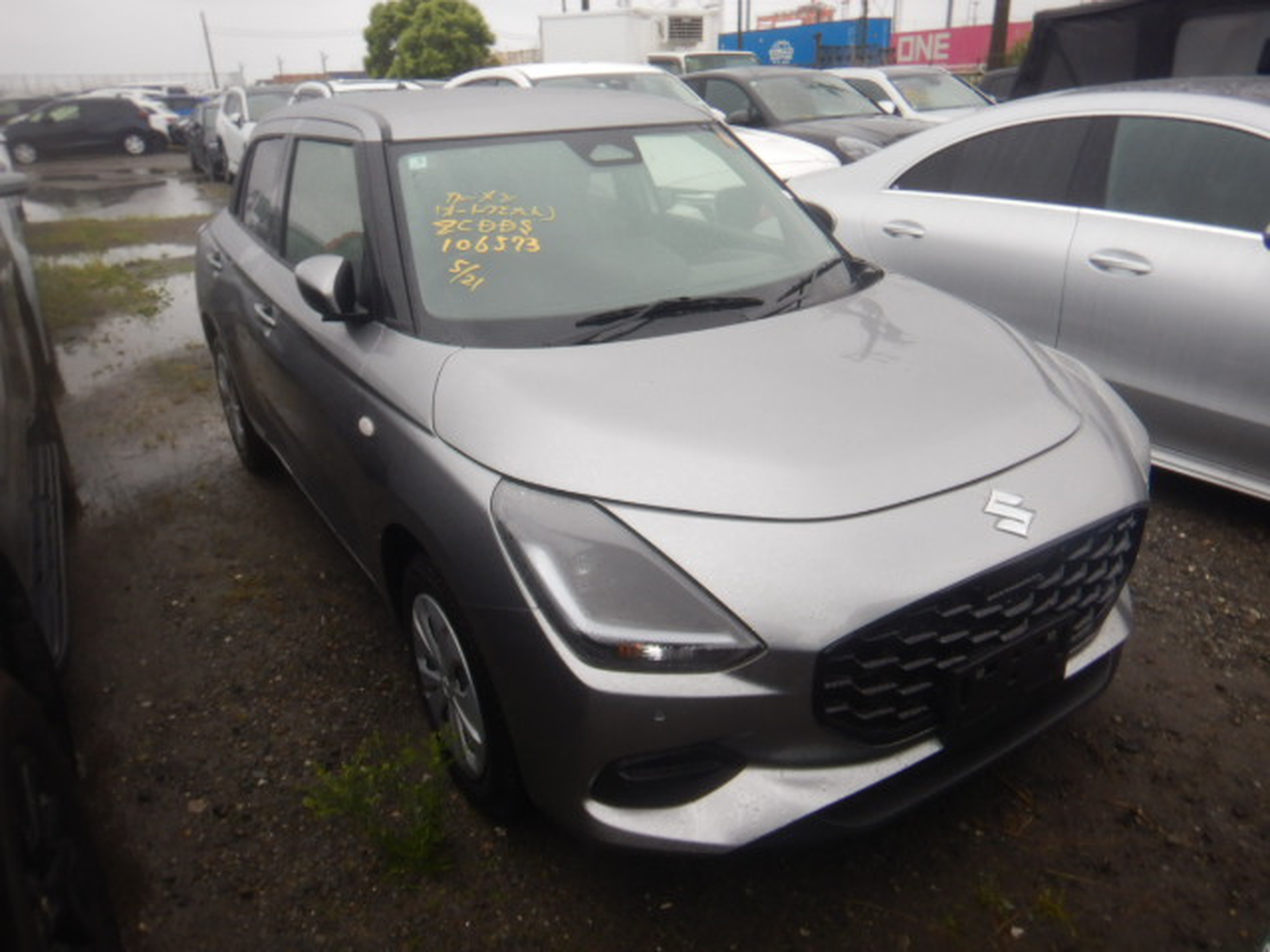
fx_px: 881
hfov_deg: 71.6
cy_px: 476
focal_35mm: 24
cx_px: 635
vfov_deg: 56.8
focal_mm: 4.3
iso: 125
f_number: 2.8
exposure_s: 1/40
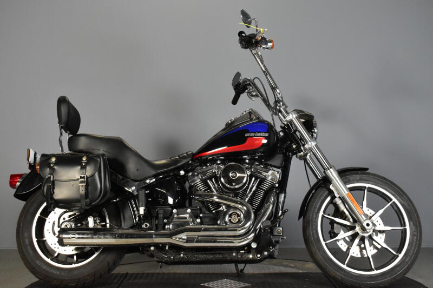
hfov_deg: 42.3
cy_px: 144
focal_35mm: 46
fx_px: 559
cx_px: 216
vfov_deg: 28.9
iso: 3200
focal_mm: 31
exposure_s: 1/125
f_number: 7.1
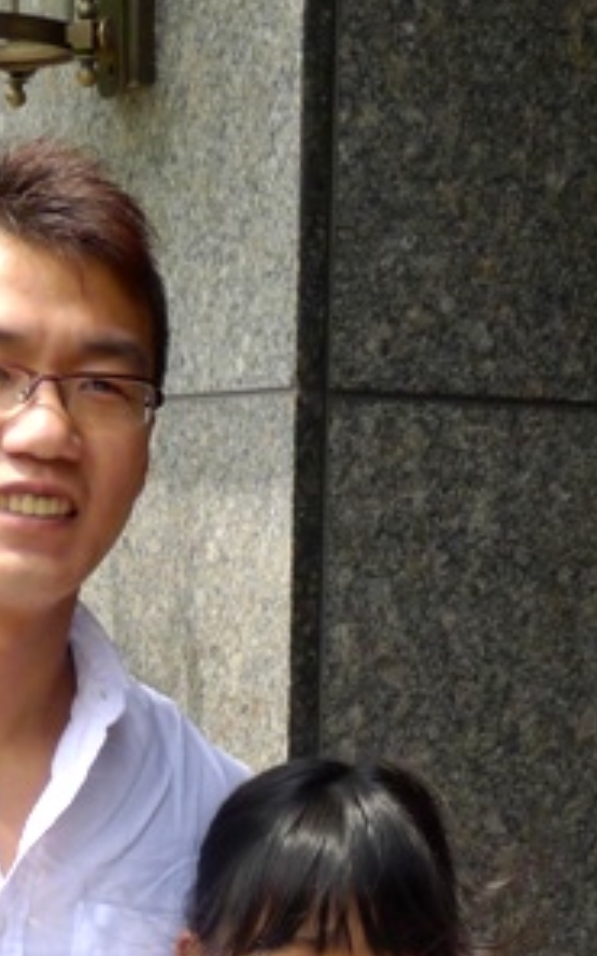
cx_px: 373
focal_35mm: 141
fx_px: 3671
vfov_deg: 13.7
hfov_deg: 9.3
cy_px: 1531
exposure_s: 1/640
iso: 80
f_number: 4
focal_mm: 8.5
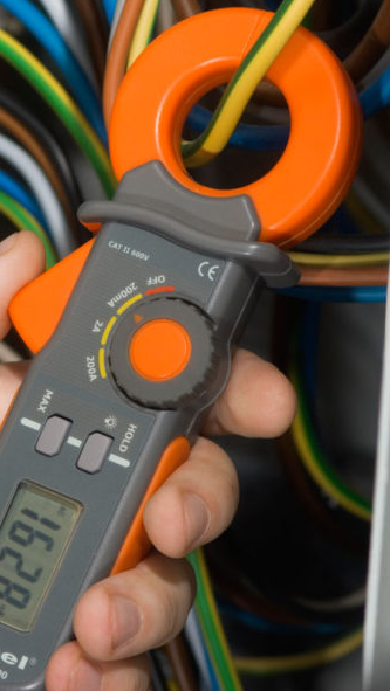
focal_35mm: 272
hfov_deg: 4.5
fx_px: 4994
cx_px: 11
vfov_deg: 7.9
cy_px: 277
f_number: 6.3
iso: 400
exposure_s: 1/125
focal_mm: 100
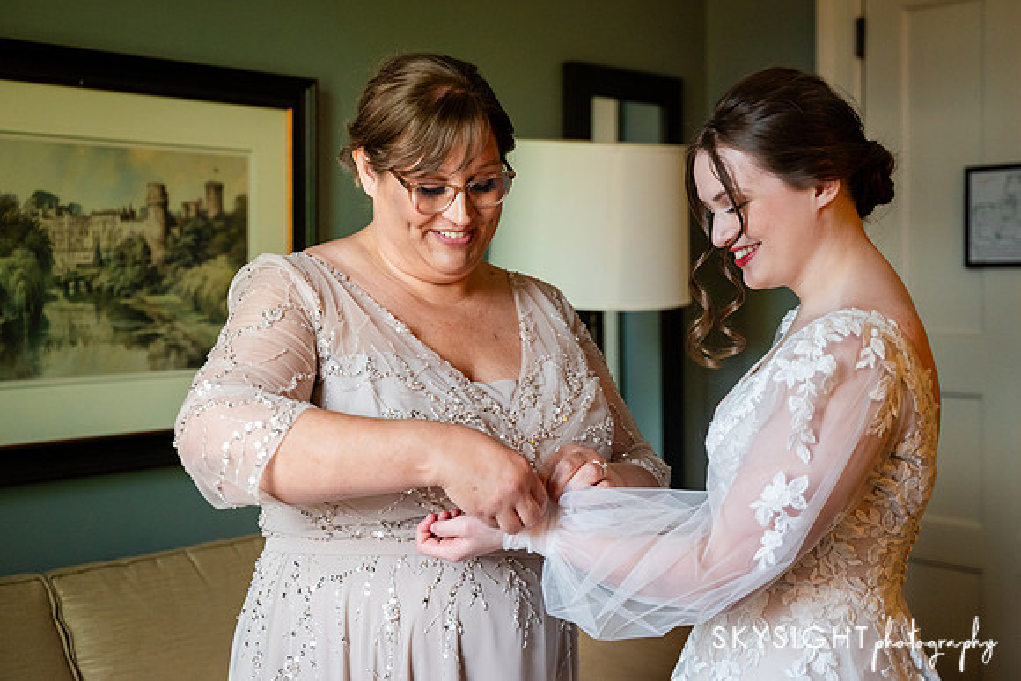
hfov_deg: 39.7
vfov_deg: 27.1
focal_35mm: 50
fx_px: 1416
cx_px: 510
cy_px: 340
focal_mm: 49
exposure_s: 1/640
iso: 2000
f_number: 3.2
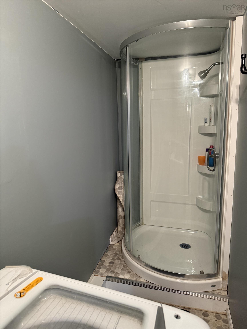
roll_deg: +1.6
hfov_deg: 56.8
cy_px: 164
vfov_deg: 71.6
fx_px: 228
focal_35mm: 24
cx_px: 124
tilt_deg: -10.7
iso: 400
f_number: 1.78
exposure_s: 1/60
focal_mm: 6.76
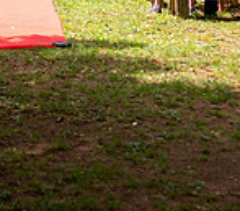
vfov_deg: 10.9
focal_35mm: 145
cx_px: 4
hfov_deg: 12.7
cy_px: -95
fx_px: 1070
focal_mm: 35
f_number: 2
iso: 80
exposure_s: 1/800
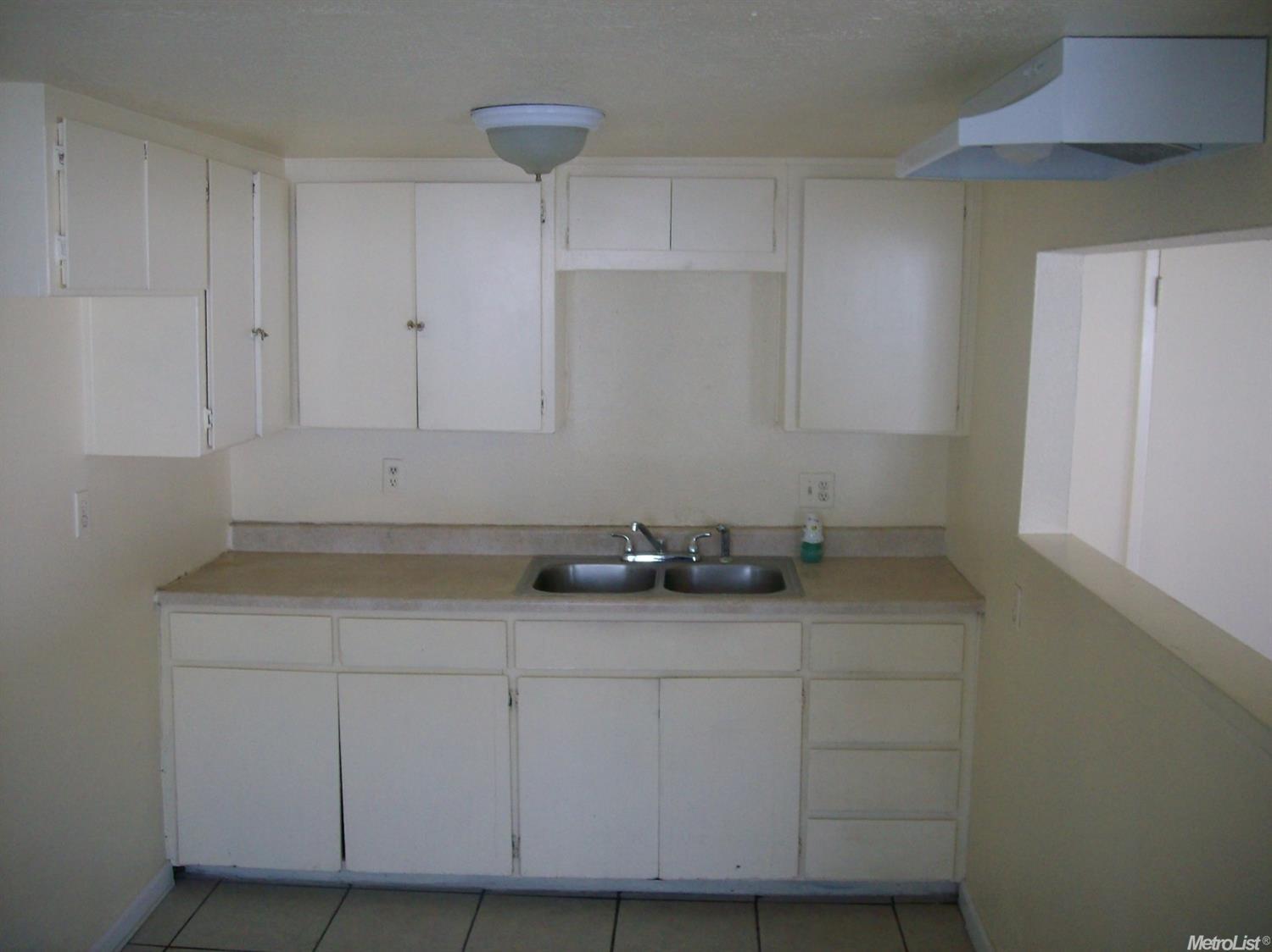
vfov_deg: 40.7
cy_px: 476
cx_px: 636
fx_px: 1286
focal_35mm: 35
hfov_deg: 52.6
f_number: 2.8
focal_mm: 5.8
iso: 133
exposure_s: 1/40
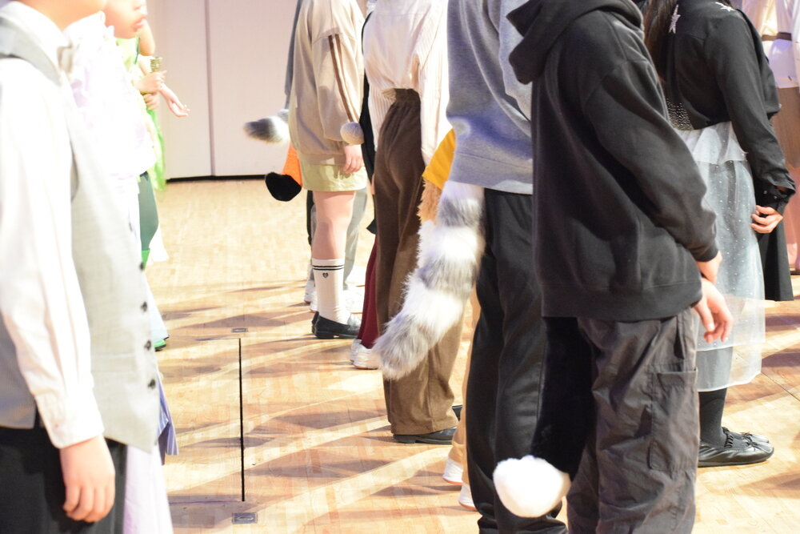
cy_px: 267
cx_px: 400
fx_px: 2334
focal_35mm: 105
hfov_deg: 19.5
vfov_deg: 13.0
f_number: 8
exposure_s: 1/25
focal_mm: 70
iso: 6400
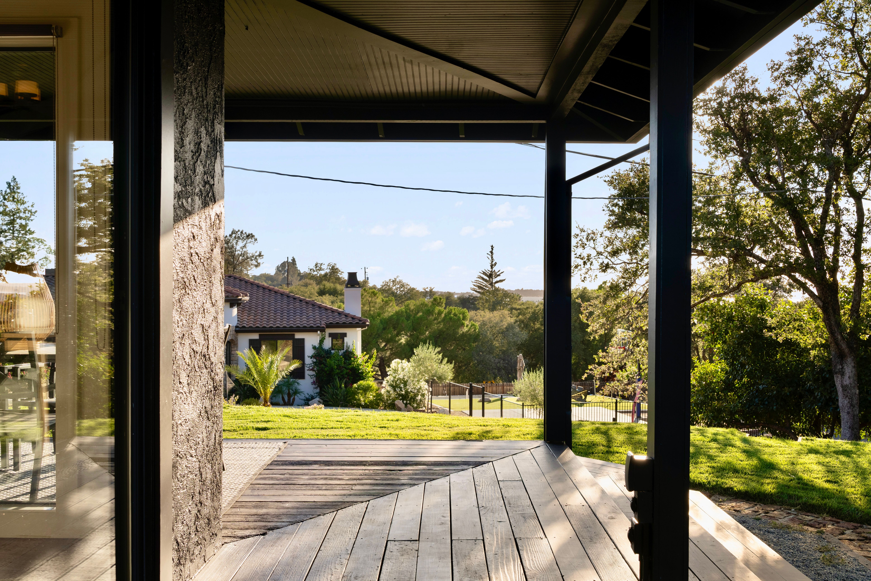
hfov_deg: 53.1
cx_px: 436
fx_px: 871
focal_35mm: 36
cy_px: 290
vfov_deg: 36.9
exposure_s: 1/160
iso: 250
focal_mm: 24
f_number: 6.3
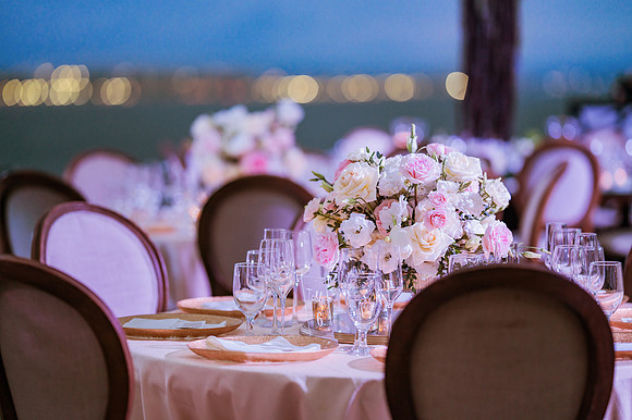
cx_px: 316
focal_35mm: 135
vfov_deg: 10.1
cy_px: 210
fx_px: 2369
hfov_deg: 15.2
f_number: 1.8
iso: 500
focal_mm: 135
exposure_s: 1/160
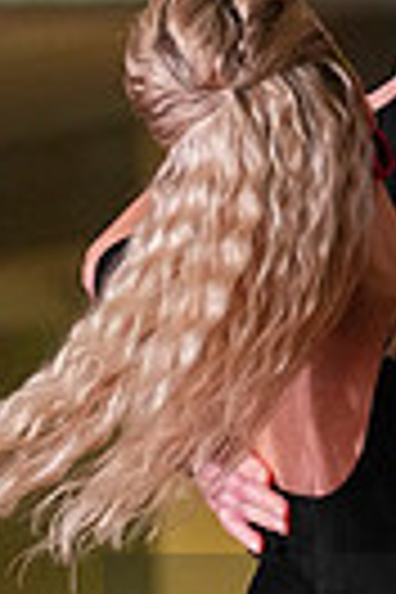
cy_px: 706
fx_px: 12391
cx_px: 727
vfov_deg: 2.7
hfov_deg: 1.8
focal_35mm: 751
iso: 6400
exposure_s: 1/400
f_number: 5
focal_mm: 171
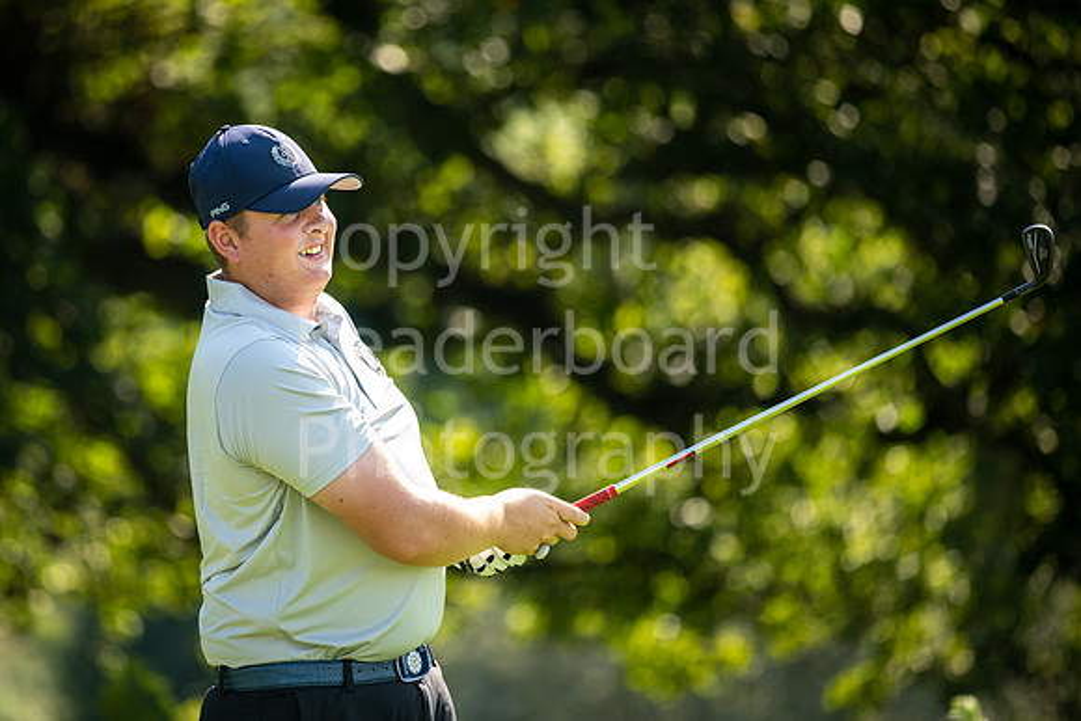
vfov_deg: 3.7
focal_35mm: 374
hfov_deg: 5.5
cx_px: 407
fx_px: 11231
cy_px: 272
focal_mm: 300
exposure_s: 1/800
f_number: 4
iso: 200
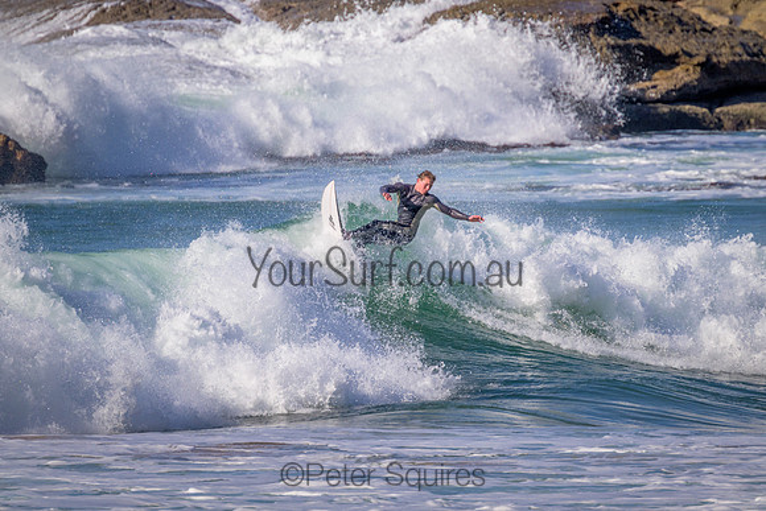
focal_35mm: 800
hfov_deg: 2.6
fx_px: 17025
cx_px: 383
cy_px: 256
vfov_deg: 1.7
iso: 900
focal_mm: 800
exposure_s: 1/2000
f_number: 11
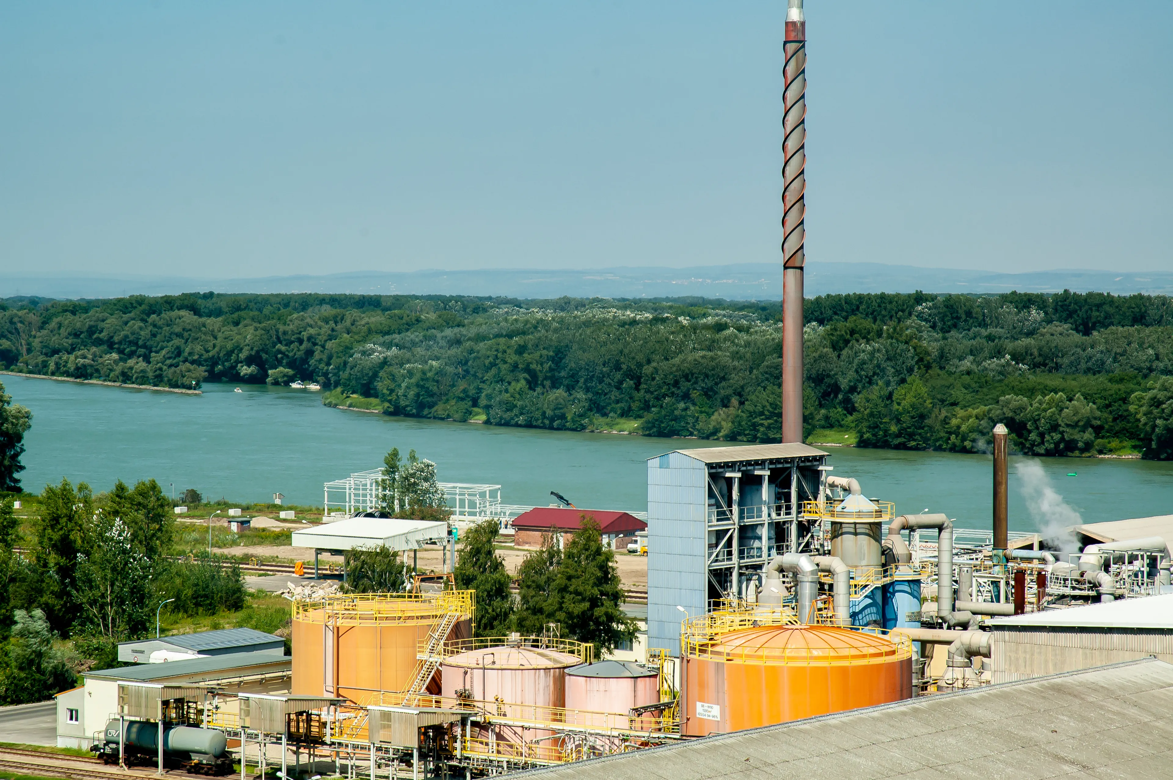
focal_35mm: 98
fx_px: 3174
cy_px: 390
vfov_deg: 14.0
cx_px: 586
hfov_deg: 20.9
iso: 200
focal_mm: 65
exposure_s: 1/320
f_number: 11
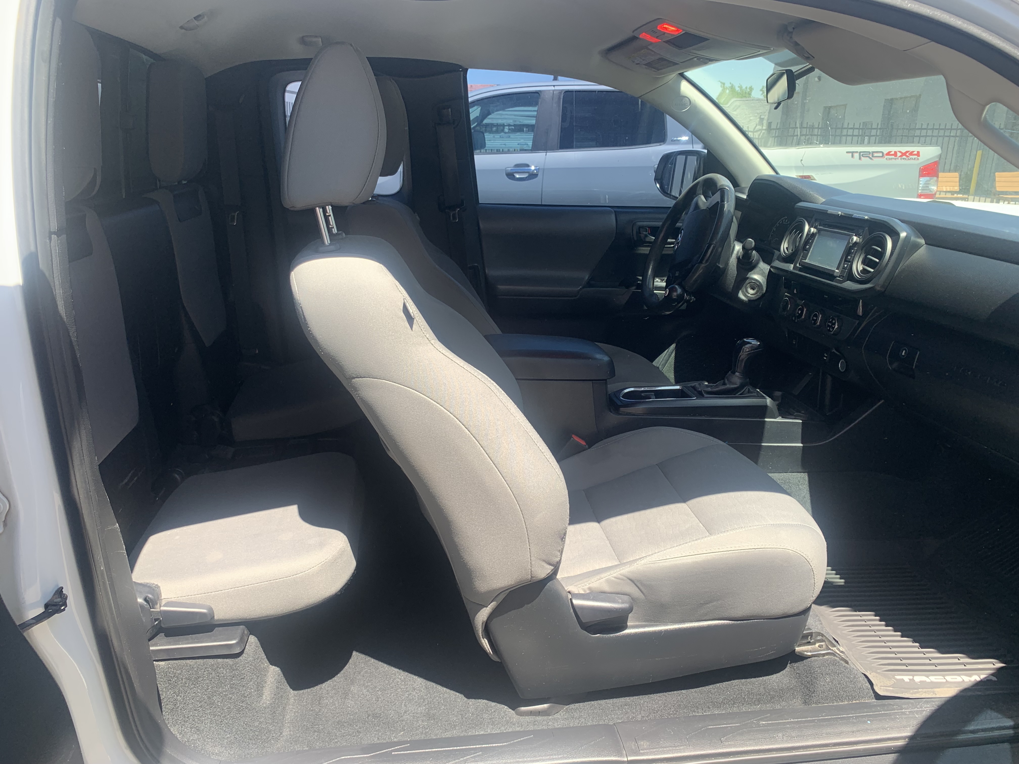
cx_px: 510
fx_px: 765
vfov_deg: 53.1
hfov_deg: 67.3
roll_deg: -1.5
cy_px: 382
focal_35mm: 26
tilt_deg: -17.1
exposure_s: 1/303
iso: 25
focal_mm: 4.25
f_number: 1.8
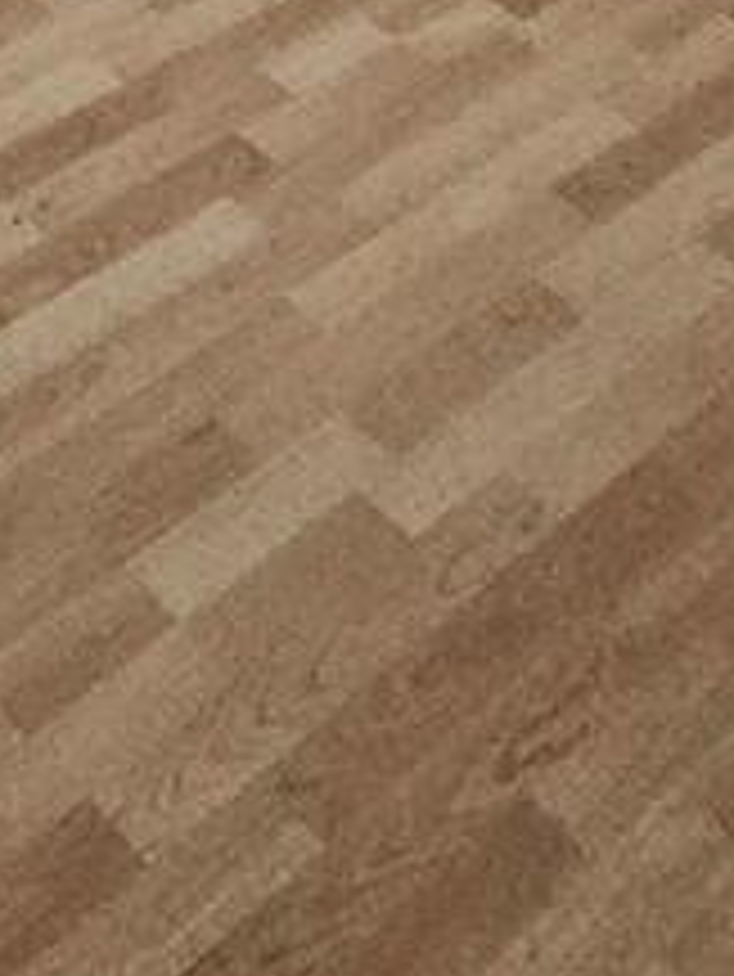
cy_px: -1538
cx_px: 207
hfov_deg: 20.3
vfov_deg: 13.9
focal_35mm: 72
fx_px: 2034
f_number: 2.2
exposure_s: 1/60.2
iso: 160
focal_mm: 2.2
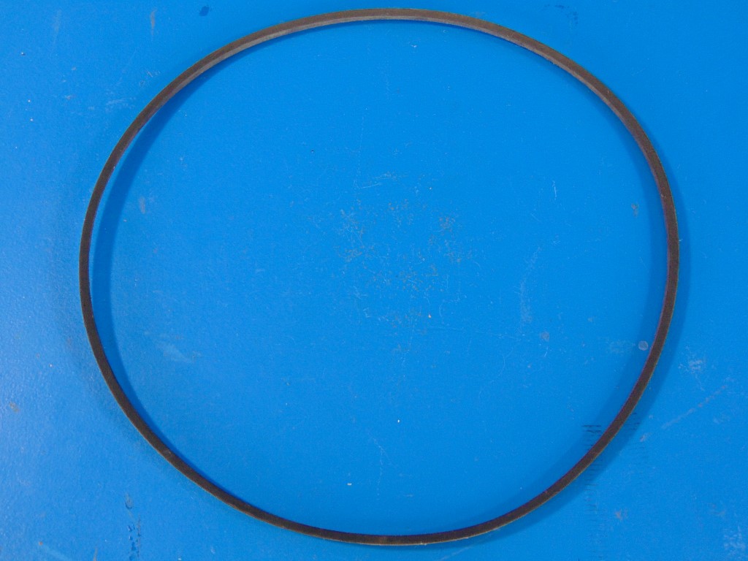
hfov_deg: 44.8
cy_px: 280
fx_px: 908
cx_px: 374
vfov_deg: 34.3
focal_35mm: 42
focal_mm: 7.6
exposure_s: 1/30
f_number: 3.3
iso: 250
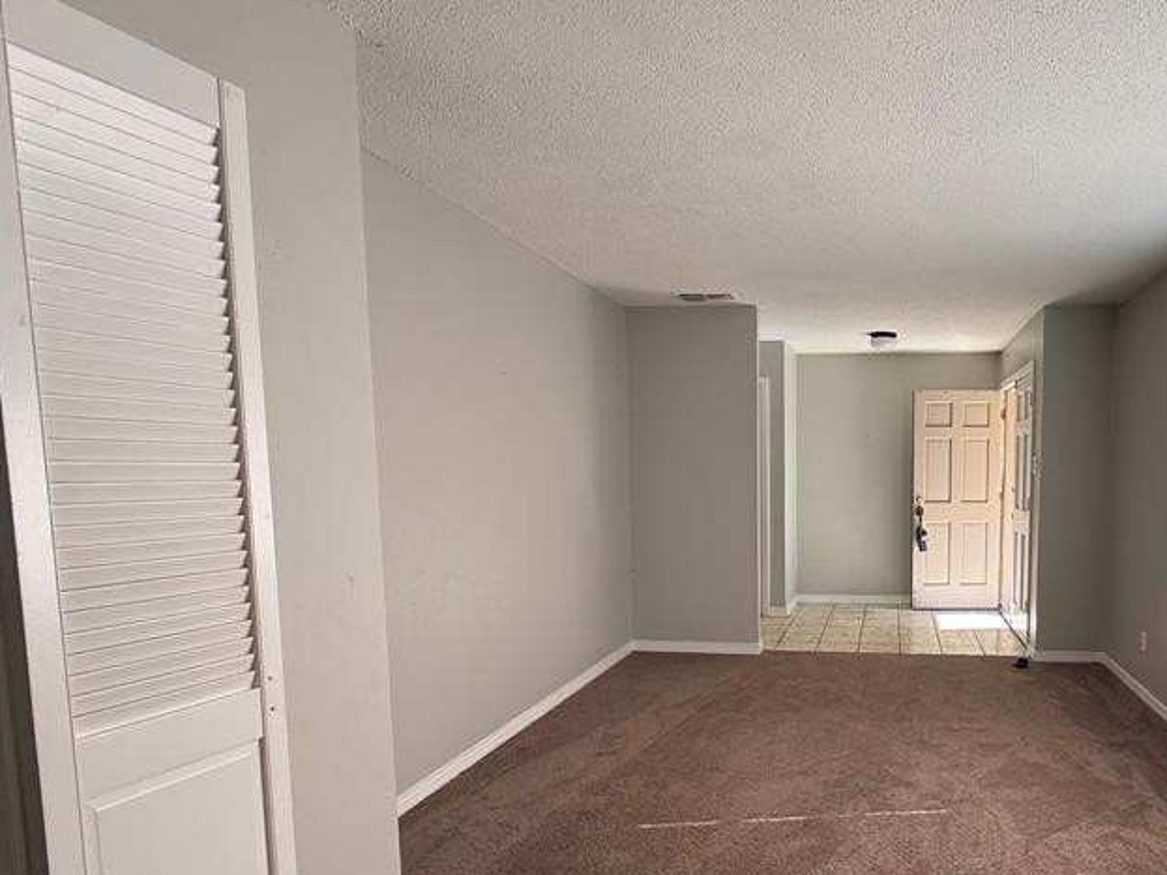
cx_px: 850
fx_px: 775
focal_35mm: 23
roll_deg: -1.3
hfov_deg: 69.9
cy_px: 540
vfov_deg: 58.2
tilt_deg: -3.0
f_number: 2.2
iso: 80
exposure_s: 1/99
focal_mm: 2.22
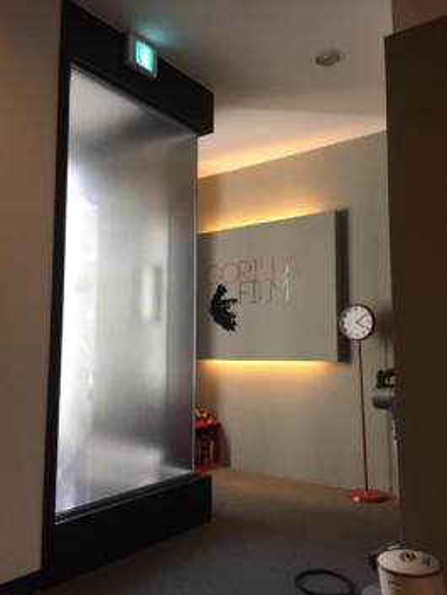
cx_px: 224
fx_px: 499
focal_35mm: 29
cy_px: 298
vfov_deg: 61.6
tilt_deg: +6.8
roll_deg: +1.1
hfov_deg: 48.3
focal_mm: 4.15
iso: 40
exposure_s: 1/30
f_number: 2.2
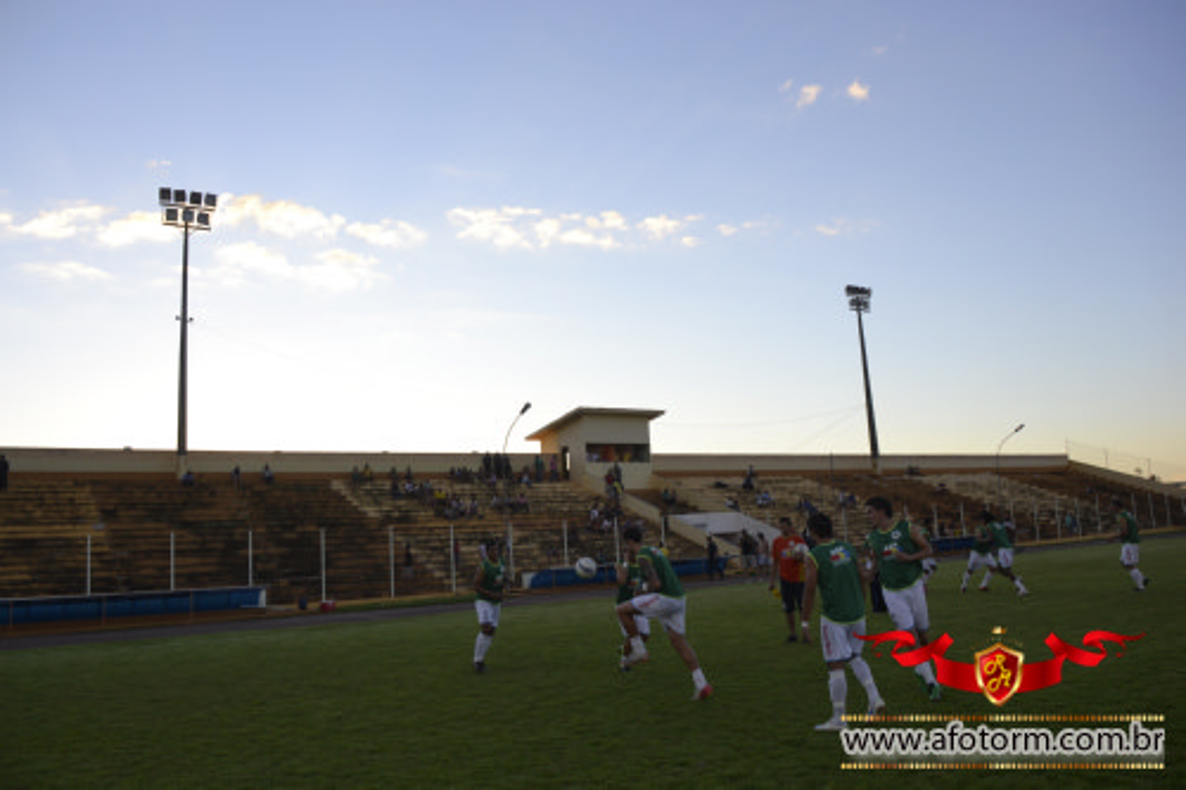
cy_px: 395
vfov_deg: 43.6
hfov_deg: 61.9
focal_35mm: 30
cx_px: 593
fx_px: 988
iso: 100
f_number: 5.6
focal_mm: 20
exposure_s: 1/125
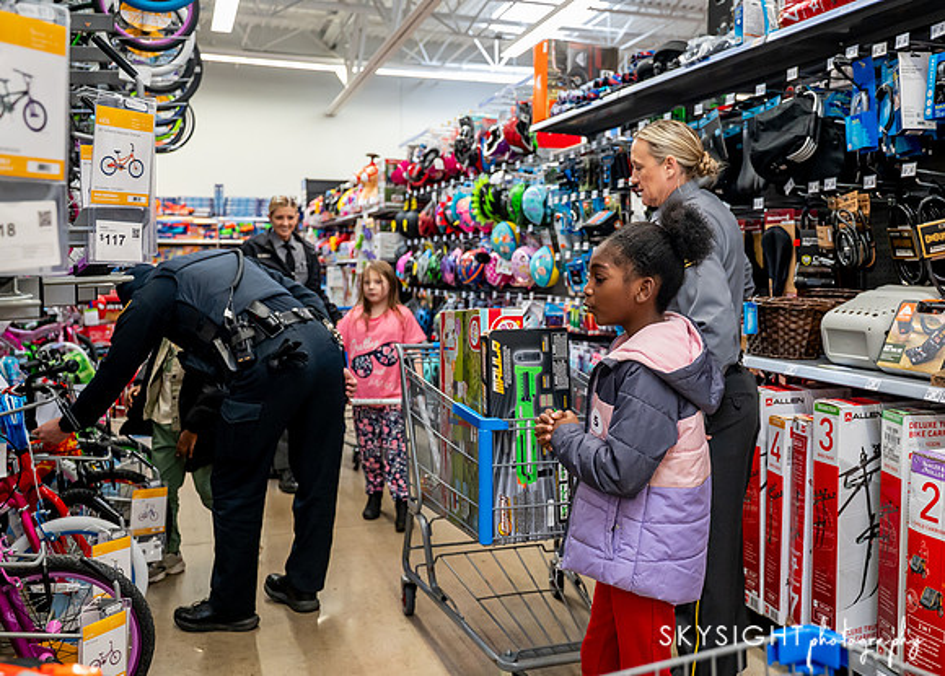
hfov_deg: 53.6
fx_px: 926
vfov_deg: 40.1
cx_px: 583
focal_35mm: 34
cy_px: 297
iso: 3200
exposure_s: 1/320
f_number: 3.2
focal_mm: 28
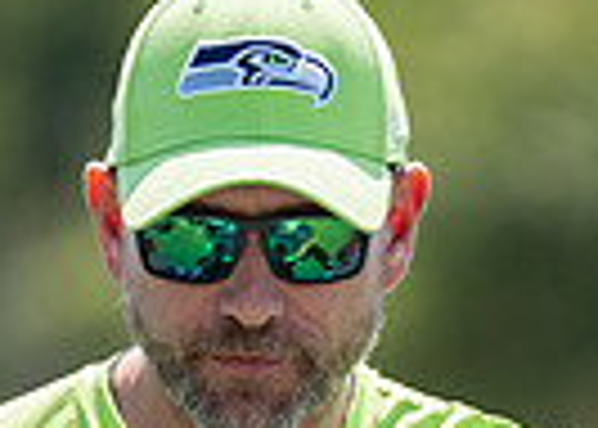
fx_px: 16084
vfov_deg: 1.5
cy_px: 509
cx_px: 207
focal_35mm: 947
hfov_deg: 2.1
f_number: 3.2
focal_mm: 200
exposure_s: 1/1000
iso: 100
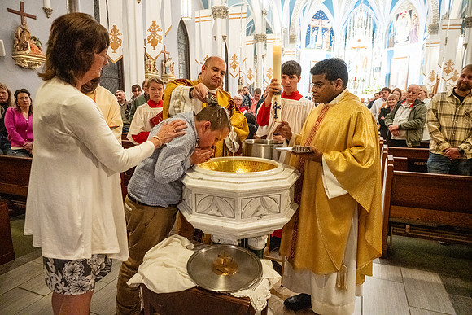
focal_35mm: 24
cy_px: 158
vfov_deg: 53.2
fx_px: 315
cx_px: 236
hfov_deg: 73.7
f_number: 4.5
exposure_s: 1/60
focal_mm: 24
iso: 5000
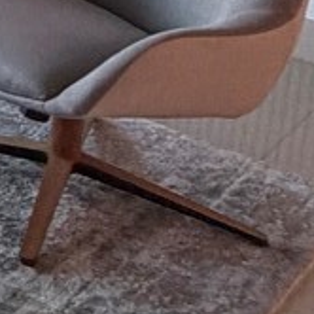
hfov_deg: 10.8
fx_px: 1221
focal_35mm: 119
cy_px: -252
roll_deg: +0.2
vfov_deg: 13.2
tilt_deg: -10.1
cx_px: -577
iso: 250
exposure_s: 1/120
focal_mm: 2.22
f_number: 2.2
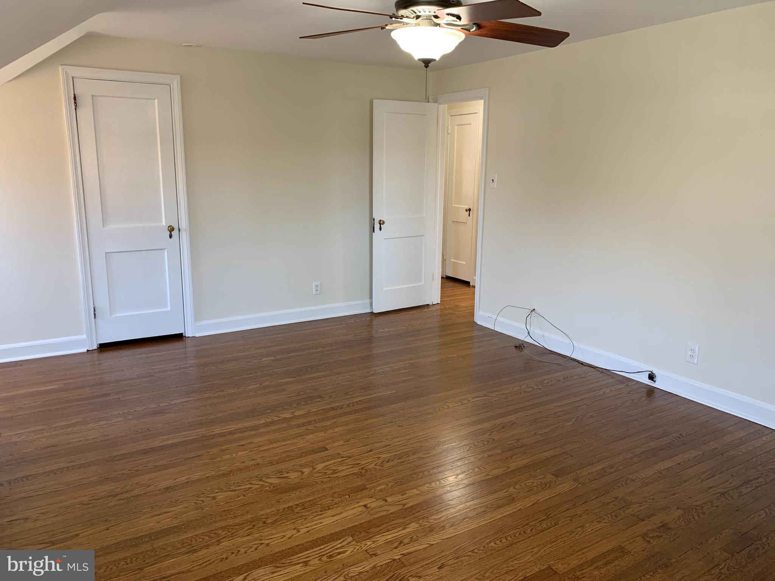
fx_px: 582
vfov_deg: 53.1
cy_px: 290
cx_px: 388
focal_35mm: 26
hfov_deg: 67.3
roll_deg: -0.2
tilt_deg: -12.2
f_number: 1.8
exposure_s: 1/60
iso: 100
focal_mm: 4.25
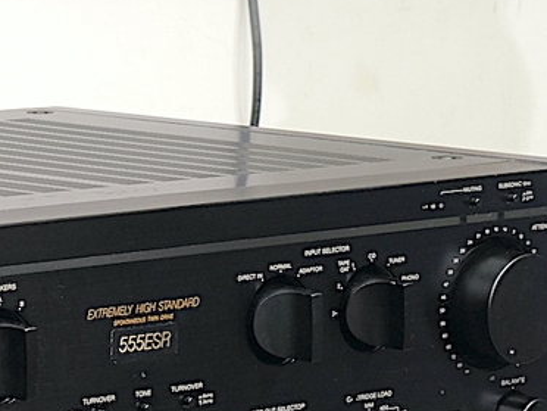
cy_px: 343
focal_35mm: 217
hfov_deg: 9.0
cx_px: -49
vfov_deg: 6.8
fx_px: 3429
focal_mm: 15
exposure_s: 2
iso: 100
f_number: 8
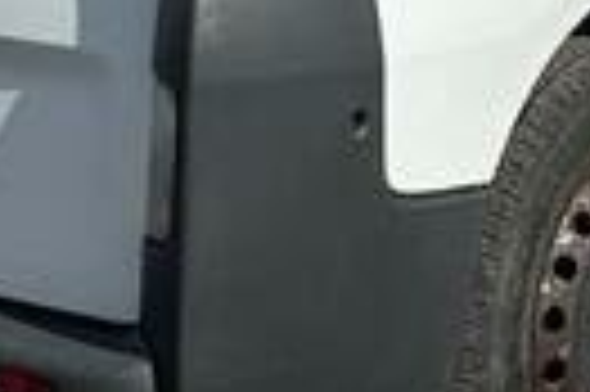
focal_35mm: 171
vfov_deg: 7.7
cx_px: 410
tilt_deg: -4.7
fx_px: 2799
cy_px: -378
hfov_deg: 12.0
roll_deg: -1.3
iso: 80
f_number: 1.78
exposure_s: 1/9709
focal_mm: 6.86
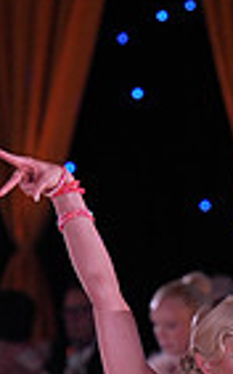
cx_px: 462
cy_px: 645
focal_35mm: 566
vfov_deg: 3.7
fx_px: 5756
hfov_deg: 2.3
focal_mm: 135
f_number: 4
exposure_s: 1/400
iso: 1000
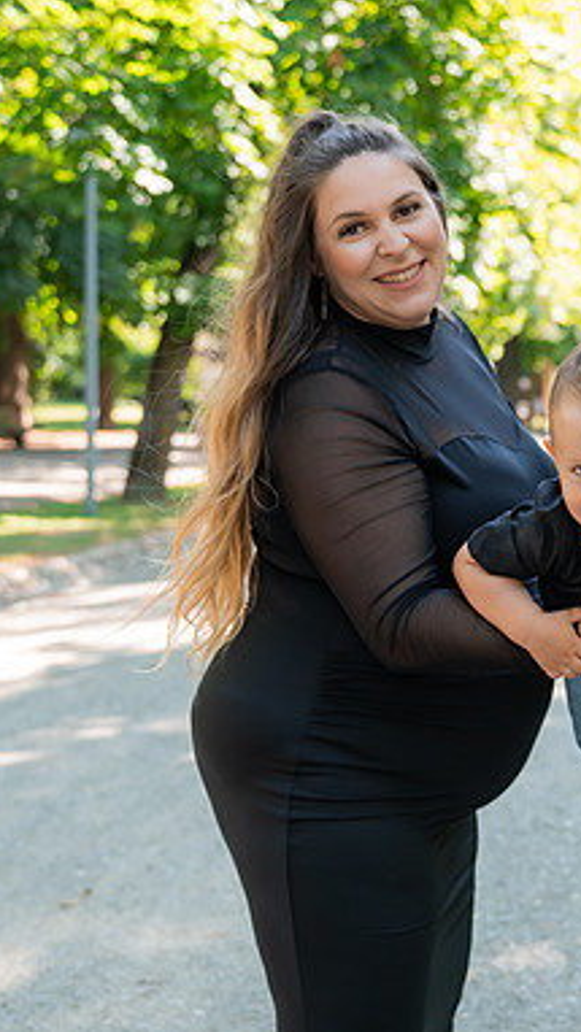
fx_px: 1916
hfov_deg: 16.6
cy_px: 513
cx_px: 674
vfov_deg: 30.1
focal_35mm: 70
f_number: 2.8
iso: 320
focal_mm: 35
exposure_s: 1/320
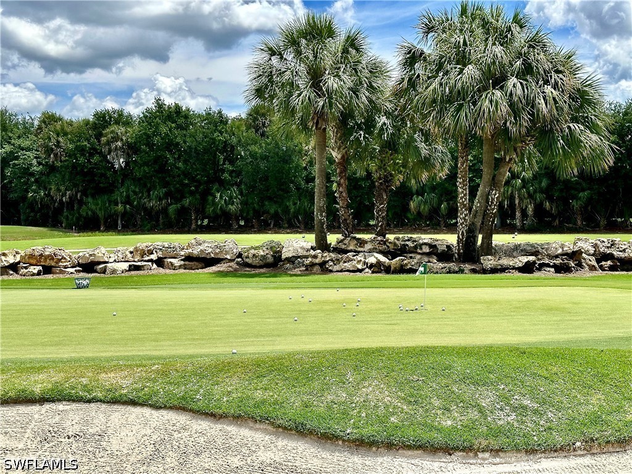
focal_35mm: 48
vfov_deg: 30.3
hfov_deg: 39.7
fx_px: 876
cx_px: 316
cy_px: 237
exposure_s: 1/3597
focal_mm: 6.86
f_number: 1.78
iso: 64
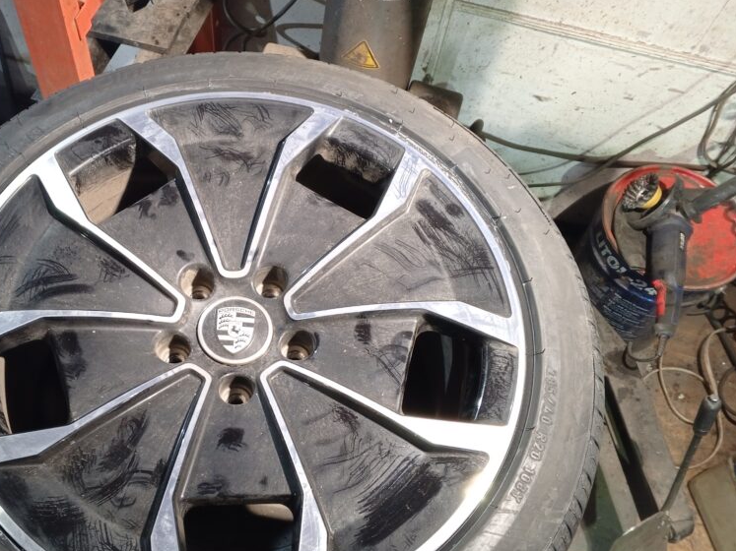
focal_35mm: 37
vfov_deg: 38.7
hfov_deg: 49.4
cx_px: 253
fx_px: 787
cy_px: 277
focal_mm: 4.09
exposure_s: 1/33.3
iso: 328
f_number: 1.6
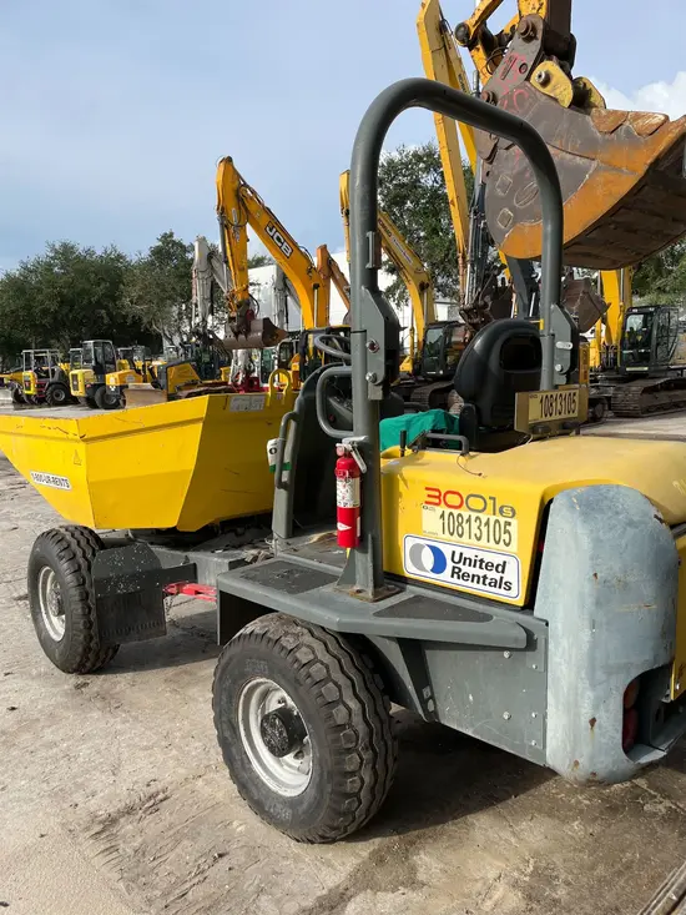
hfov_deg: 53.1
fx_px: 687
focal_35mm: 26
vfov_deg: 67.3
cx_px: 343
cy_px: 458
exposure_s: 1/2268
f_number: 1.6
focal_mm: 5.1
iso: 50
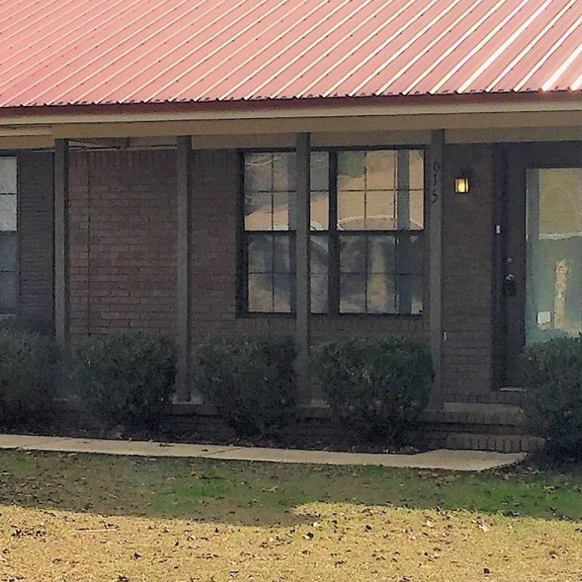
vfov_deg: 17.4
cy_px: 274
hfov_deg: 17.3
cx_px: 440
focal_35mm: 100
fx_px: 1902
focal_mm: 4.15
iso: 32
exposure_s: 1/2639
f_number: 2.2
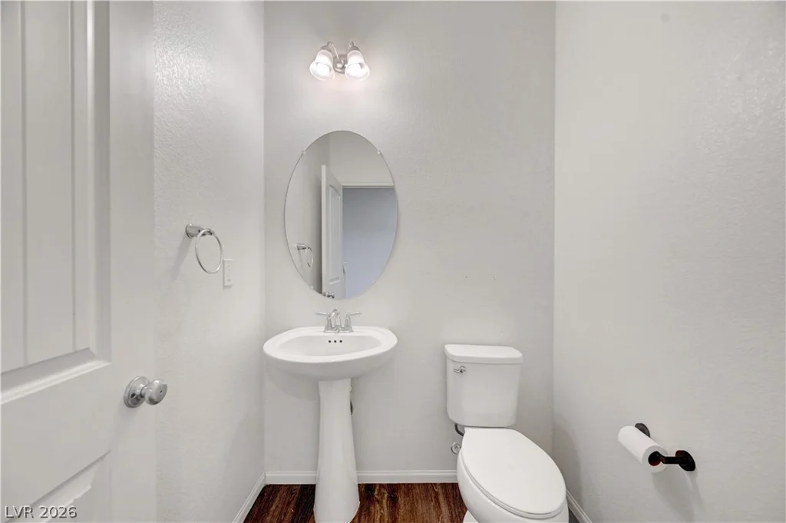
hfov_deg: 104.3
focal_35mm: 14
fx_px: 305
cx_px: 393
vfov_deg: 81.1
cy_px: 262
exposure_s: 1/25
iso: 800
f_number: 8
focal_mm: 14
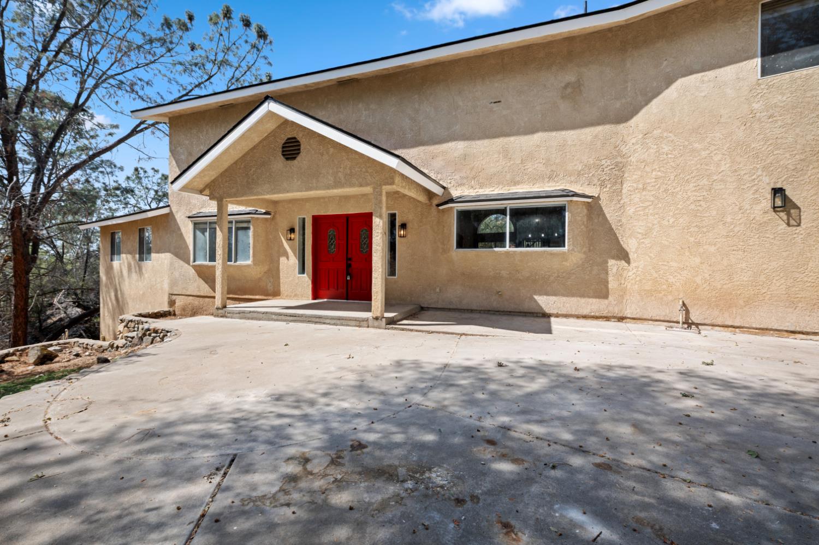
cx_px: 410
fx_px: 341
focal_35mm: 15
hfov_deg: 100.4
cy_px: 272
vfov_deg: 77.2
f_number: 9
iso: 250
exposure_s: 1/250
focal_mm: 15
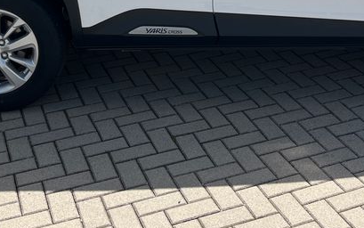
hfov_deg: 29.6
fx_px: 685
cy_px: -95
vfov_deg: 17.3
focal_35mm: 69
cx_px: 233
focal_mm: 5.1
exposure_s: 1/3311
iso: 50
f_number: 1.6
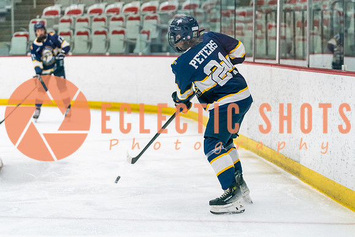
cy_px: 113
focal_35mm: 114
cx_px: 185
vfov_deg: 12.0
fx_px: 1123
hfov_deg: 18.0
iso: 3200
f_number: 2.8
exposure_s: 1/1250
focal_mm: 83
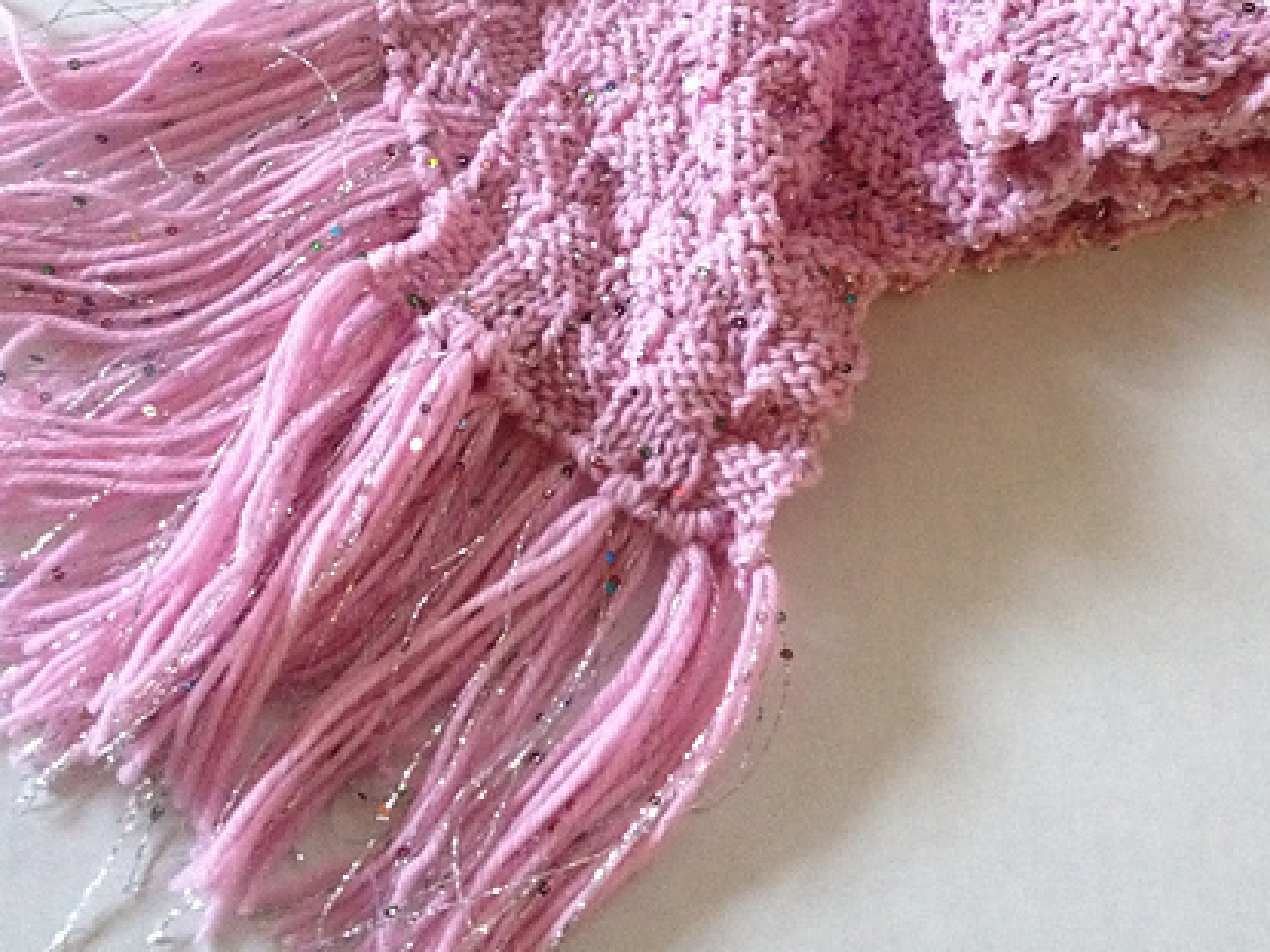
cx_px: 716
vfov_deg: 26.8
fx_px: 1981
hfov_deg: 35.5
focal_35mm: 54
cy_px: 294
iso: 400
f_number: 2.4
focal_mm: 4.28
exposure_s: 1/17
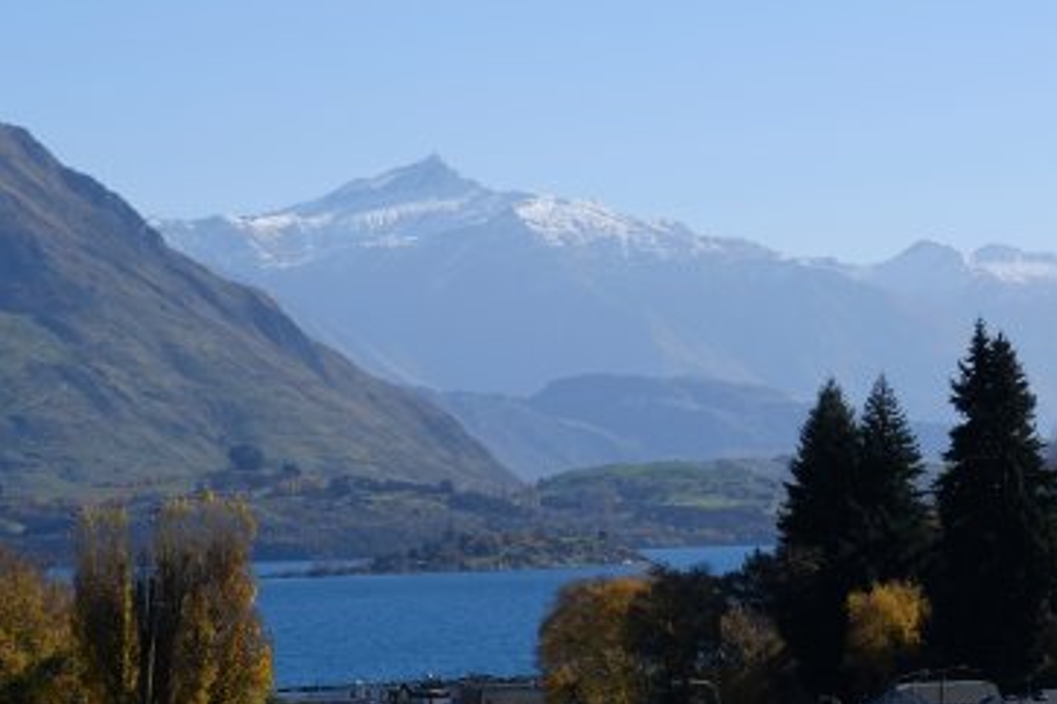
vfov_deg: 8.6
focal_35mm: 159
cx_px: 891
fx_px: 4666
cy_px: 377
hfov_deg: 12.8
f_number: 10
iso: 200
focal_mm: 62.4
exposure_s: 1/300
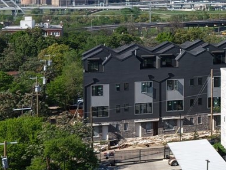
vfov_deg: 11.4
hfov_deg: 13.9
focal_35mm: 128
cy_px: -34
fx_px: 836
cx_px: 388
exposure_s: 1/3200
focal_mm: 8.67
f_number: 1.8
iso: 110
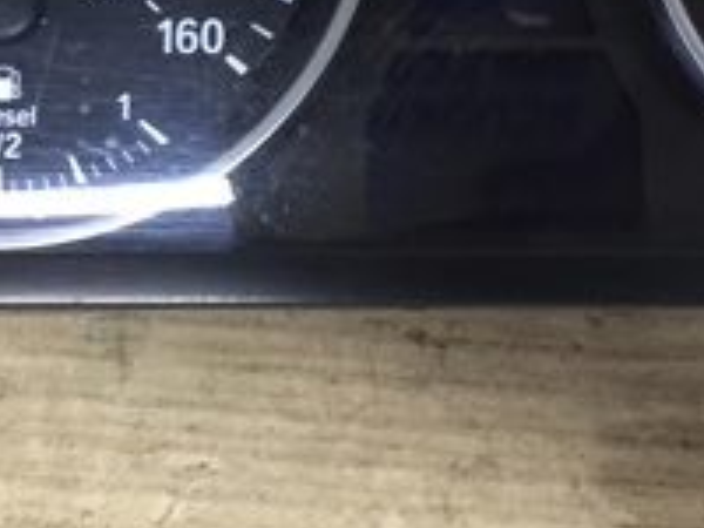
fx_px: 1891
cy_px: -106
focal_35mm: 93
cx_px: 331
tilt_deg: -66.9
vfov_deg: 15.3
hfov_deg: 21.1
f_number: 2.2
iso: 125
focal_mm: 4.15
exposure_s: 1/33
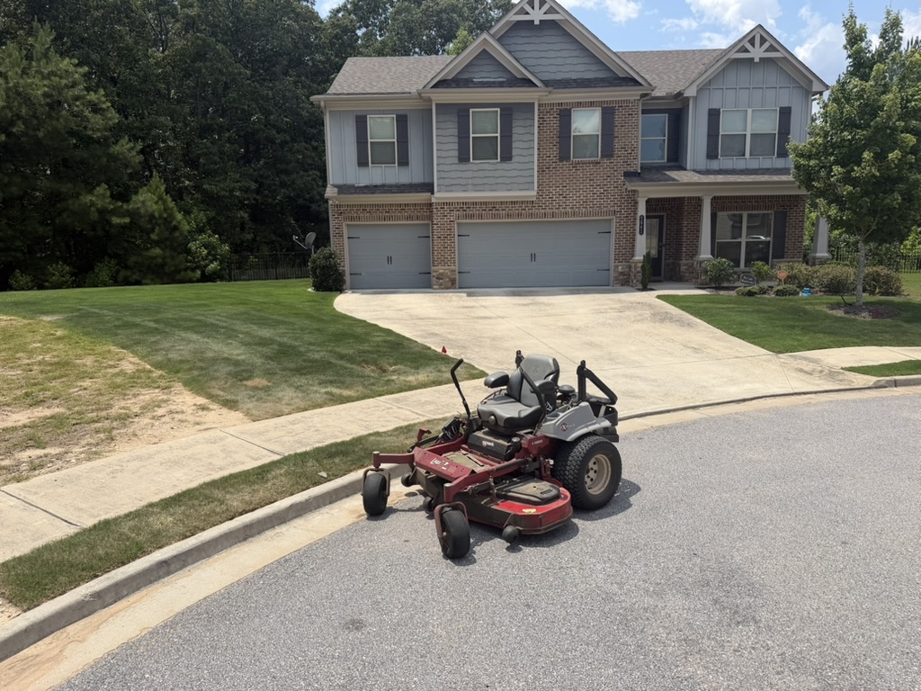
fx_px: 639
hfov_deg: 71.6
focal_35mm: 24
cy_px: 346
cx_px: 460
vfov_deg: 56.8
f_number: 1.78
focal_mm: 6.76
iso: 80
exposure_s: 1/5714
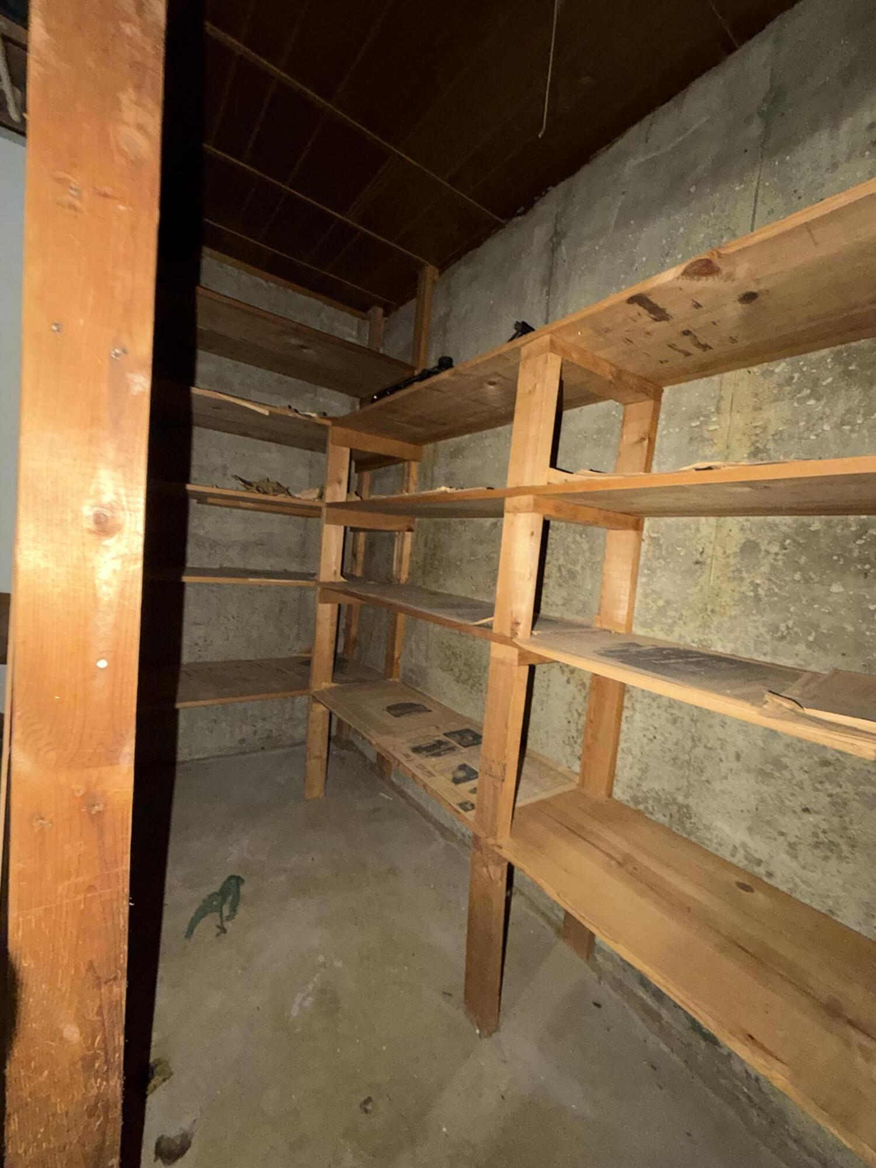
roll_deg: -5.4
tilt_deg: -4.2
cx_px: 438
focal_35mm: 14
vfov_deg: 102.1
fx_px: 472
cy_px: 584
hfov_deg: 85.7
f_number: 2.2
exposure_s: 1/16
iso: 400
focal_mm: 2.22
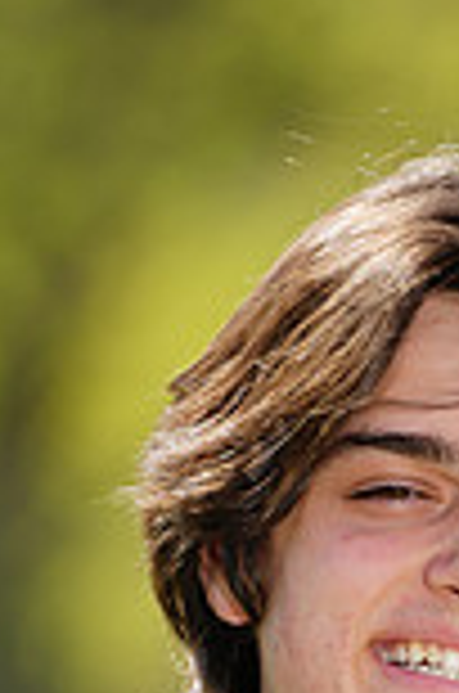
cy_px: 981
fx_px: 29026
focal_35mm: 1511
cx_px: 430
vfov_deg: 1.4
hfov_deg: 0.9
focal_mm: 400
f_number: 6.3
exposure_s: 1/200
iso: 64
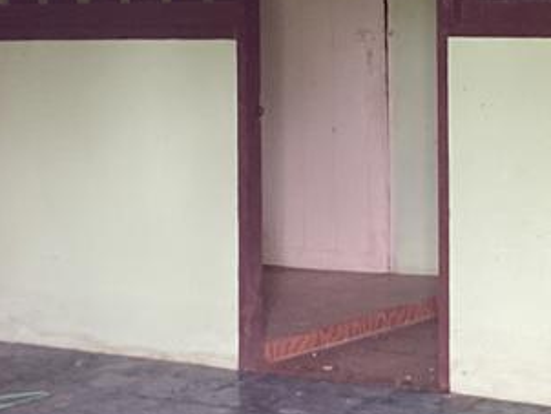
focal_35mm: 110
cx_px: 532
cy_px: 88
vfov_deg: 13.4
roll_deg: +0.5
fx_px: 1752
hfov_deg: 17.5
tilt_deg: -3.6
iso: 125
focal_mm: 3
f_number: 1.8
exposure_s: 1/60
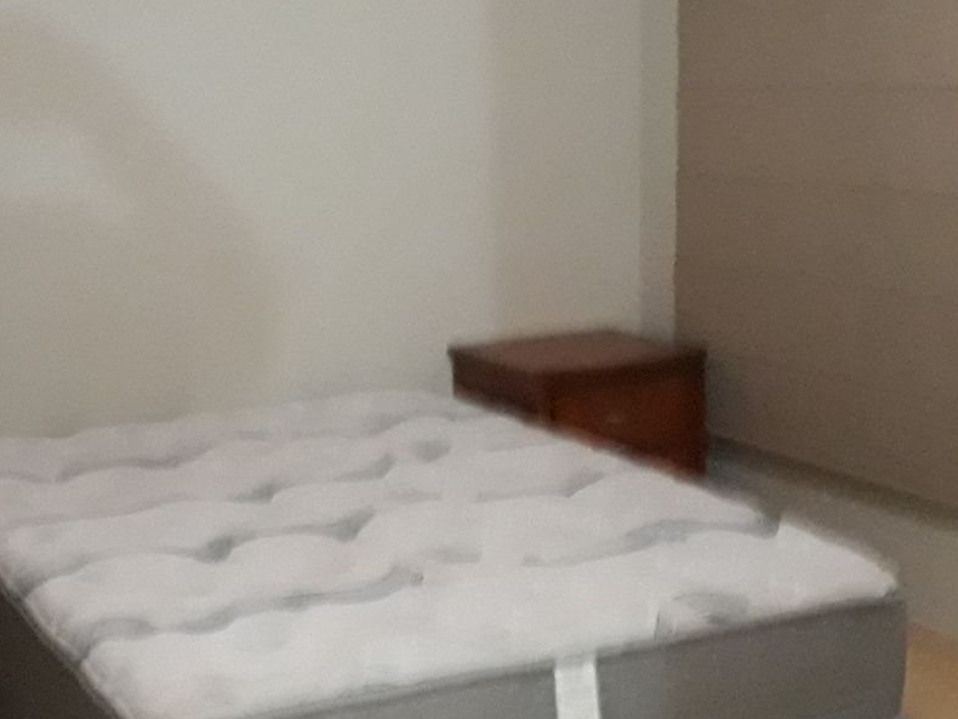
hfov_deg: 45.7
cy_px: 354
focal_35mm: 41
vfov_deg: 35.2
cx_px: 418
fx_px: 1135
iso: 800
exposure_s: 1/15
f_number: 1.9
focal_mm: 3.6
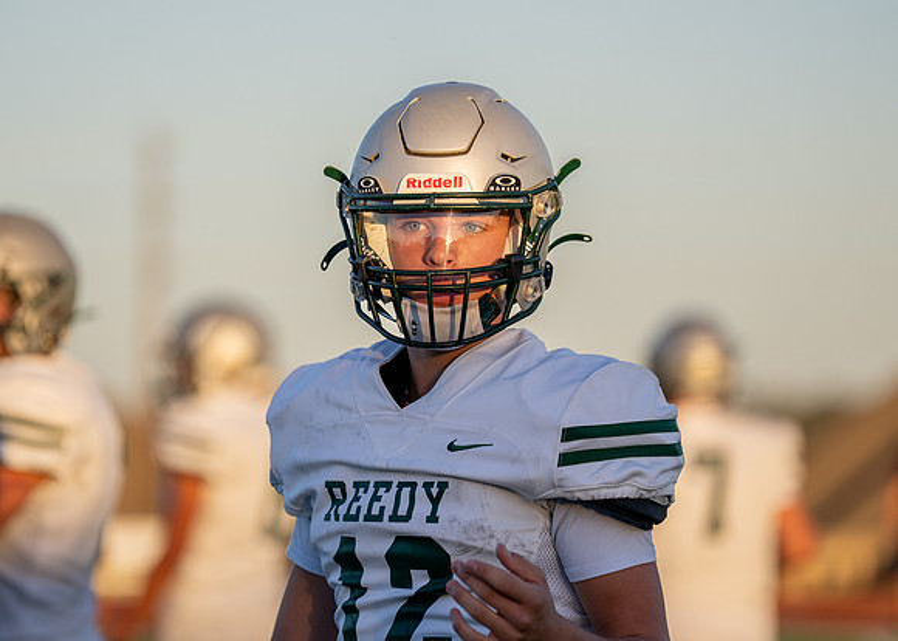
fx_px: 6174
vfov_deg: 5.9
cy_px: 279
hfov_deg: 8.3
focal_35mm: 242
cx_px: 413
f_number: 2.8
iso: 400
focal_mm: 200
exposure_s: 1/2500
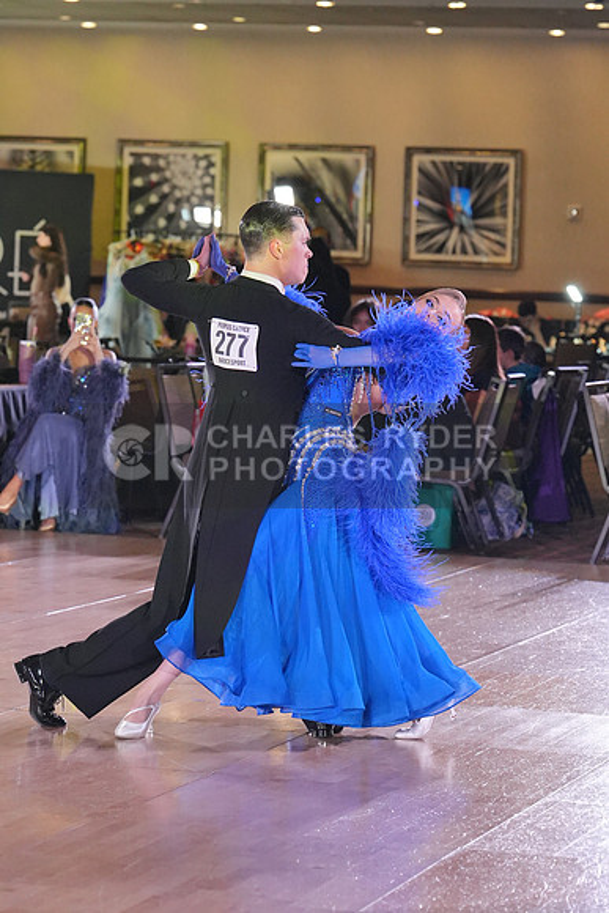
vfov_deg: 15.1
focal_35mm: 136
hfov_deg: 10.1
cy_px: 456
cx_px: 304
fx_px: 3449
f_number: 4
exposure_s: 1/500
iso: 3200
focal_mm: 91
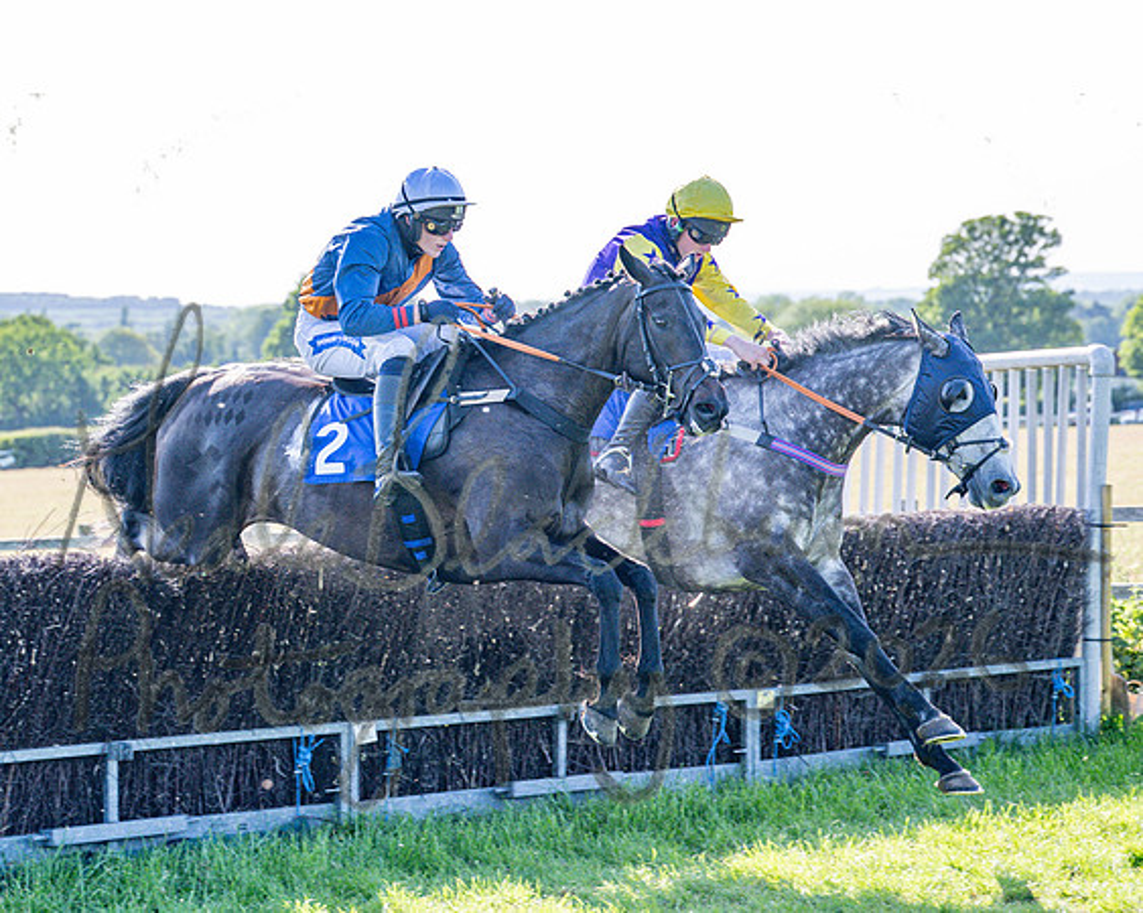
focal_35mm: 113
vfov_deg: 13.6
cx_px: 498
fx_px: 3822
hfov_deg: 17.0
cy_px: 384
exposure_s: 1/1250
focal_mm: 70
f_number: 4
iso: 320
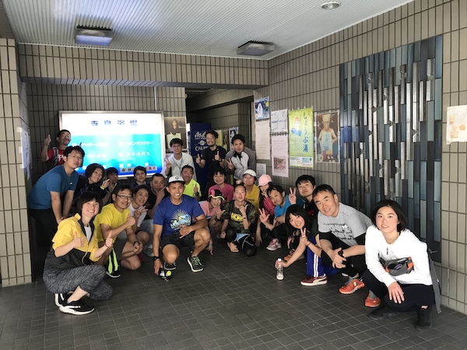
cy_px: 175
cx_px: 234
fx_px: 378
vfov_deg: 49.7
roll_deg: +0.8
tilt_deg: -4.4
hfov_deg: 63.4
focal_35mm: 28
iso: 40
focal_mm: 3.99
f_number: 1.8
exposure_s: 1/20
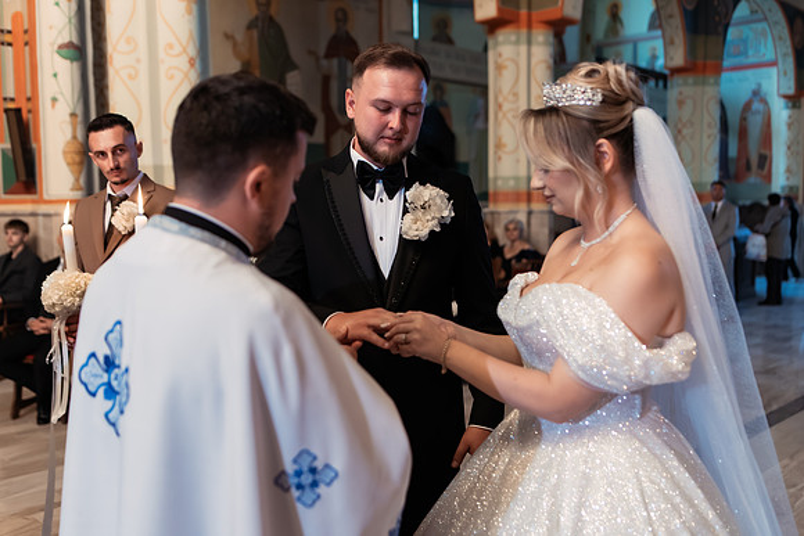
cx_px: 402
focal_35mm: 35
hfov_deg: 54.4
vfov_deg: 37.9
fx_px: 782
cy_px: 268
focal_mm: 35
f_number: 2.2
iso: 1600
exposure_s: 1/200
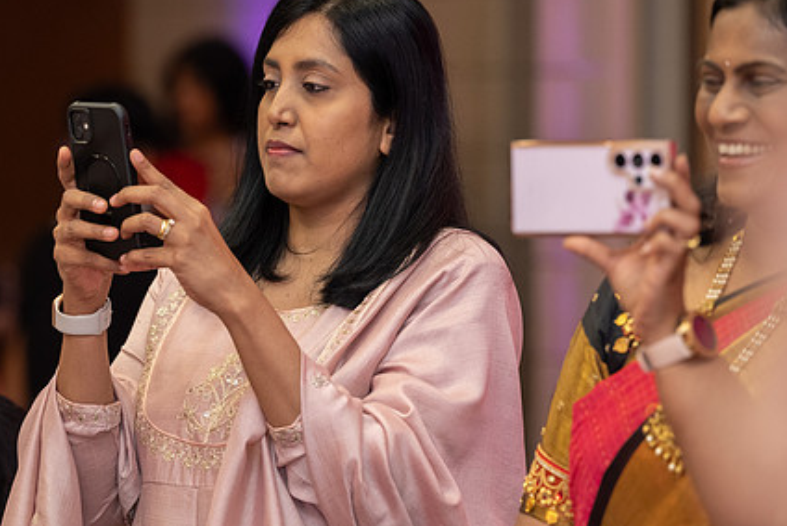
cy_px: 259
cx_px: 306
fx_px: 4789
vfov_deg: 6.3
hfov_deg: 9.4
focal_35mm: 219
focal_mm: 160
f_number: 3.5
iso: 1000
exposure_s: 1/160
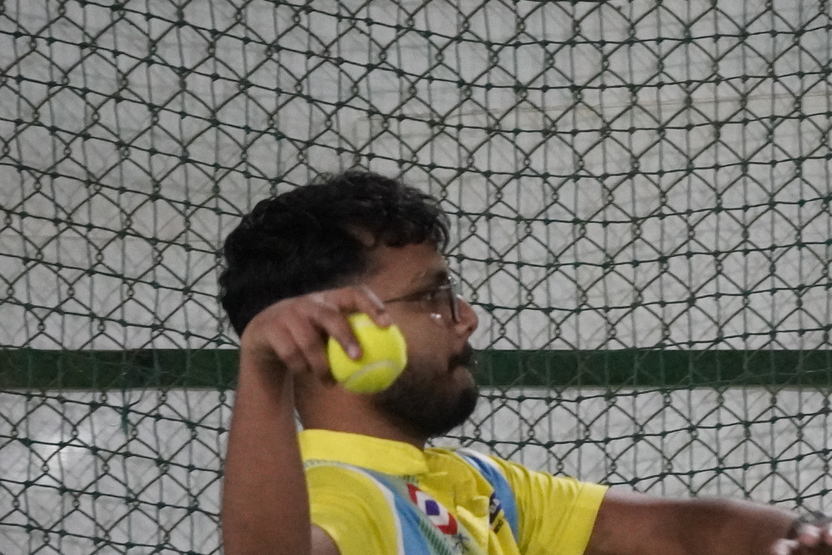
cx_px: 791
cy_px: 457
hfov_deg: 3.4
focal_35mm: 613
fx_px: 14173
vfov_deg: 2.2
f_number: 5.6
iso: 6400
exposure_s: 1/125
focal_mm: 152
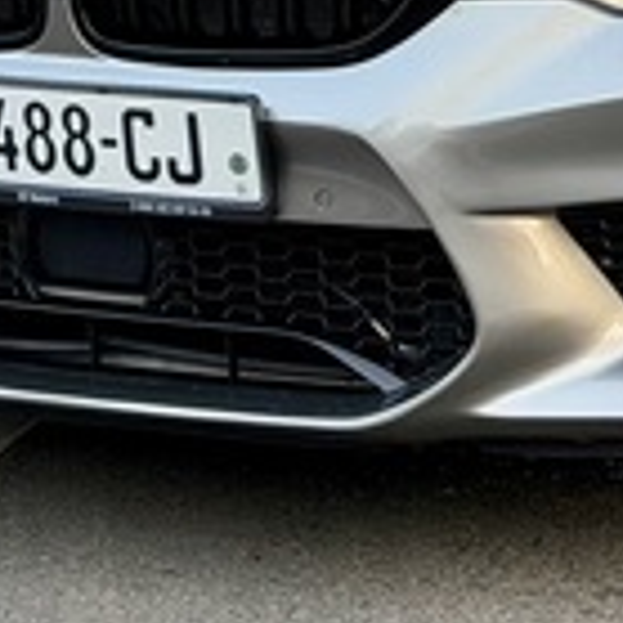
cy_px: -484
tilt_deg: +1.3
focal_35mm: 245
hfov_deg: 7.1
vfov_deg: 7.0
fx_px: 4989
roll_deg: -1.3
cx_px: 766
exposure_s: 1/121
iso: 80
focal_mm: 6.76
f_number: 1.78
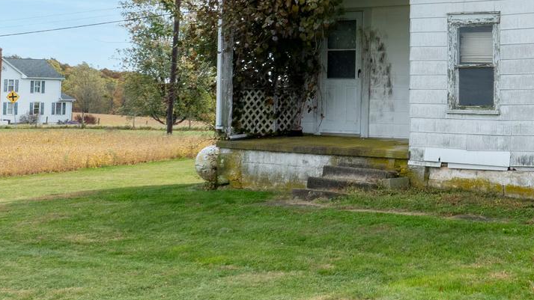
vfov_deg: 15.9
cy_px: 23
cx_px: 485
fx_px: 1062
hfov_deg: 27.2
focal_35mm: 75
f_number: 7.1
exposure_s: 1/160
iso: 100
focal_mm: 12.29
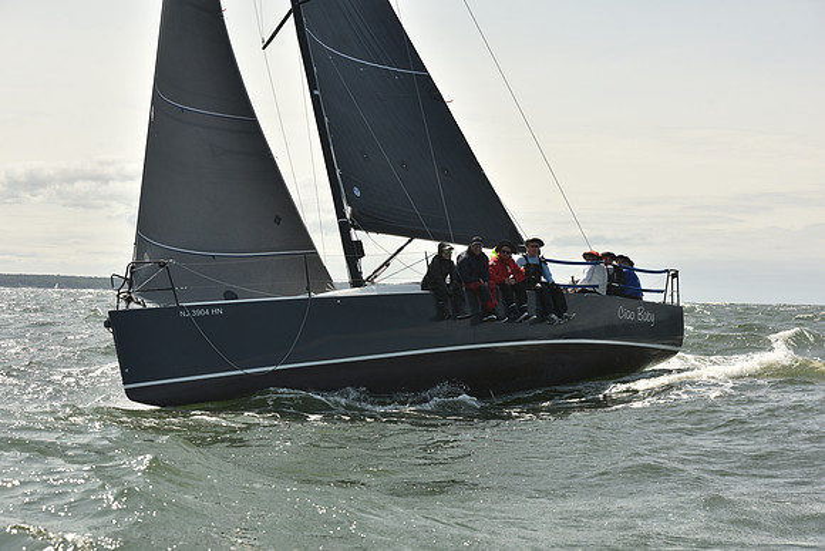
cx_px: 412
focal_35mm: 70
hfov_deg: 28.8
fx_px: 1604
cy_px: 276
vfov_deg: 19.5
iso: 250
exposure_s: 1/800
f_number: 9
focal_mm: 70
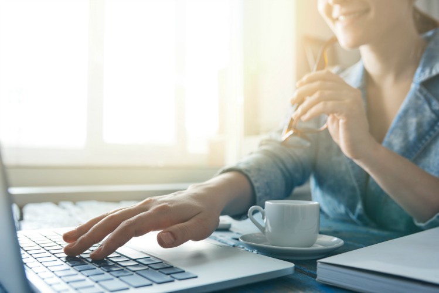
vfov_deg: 37.9
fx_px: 427
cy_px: 146
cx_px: 220
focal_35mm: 35
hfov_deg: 54.4
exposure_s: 1/125
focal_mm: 35
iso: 200
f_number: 4.5
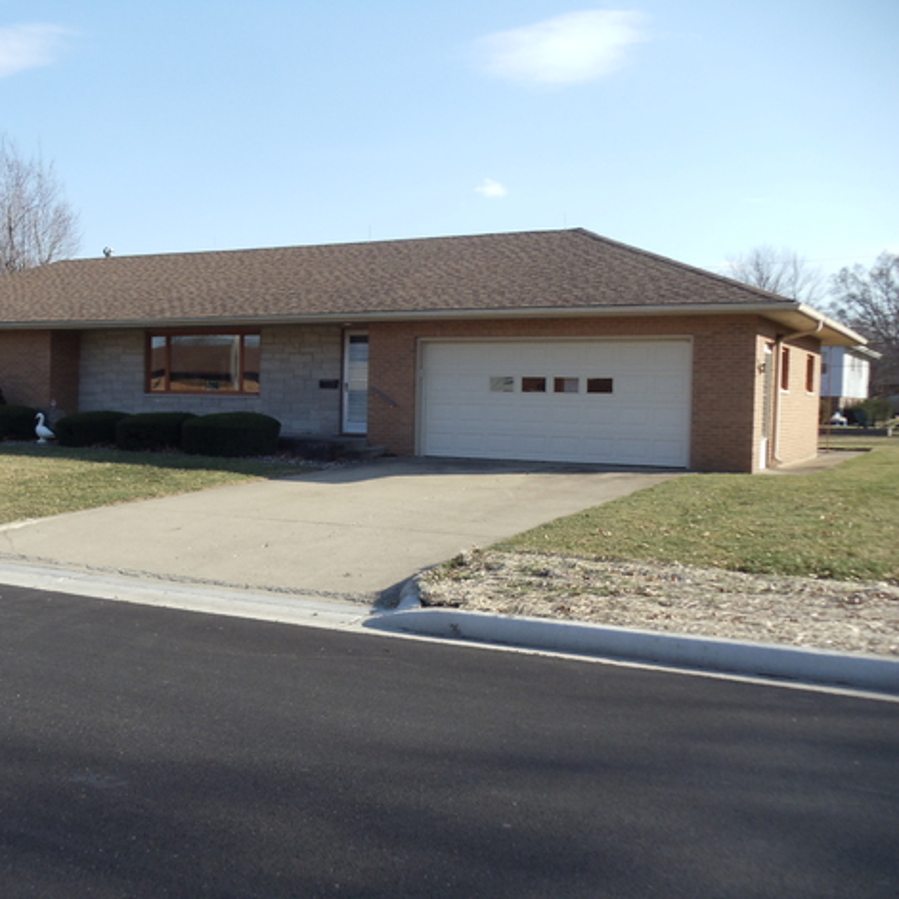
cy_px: 453
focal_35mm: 53
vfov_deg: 32.2
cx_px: 296
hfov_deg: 31.9
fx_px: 1557
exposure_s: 1/160
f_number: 7.1
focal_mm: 6
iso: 100
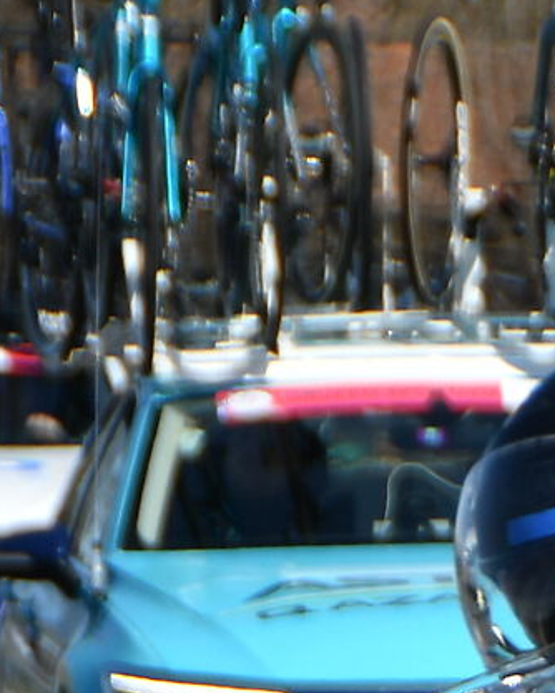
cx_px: 977
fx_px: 17434
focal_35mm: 850
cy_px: 1005
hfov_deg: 1.8
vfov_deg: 2.3
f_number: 5.3
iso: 200
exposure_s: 1/1250
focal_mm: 105
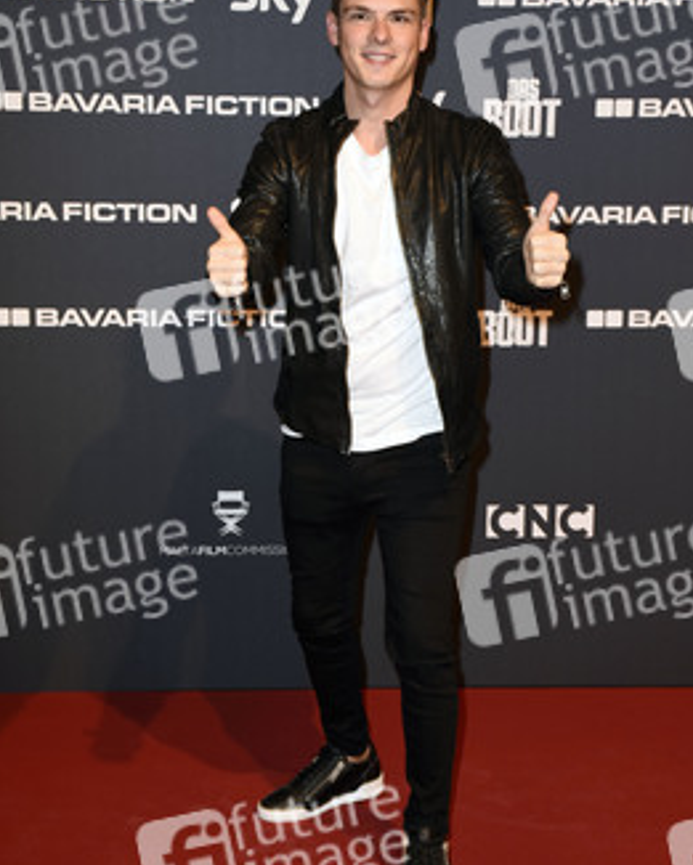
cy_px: 451
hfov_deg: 22.2
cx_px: 350
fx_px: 1768
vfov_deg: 27.5
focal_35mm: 69
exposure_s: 1/160
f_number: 6.3
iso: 640
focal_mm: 40
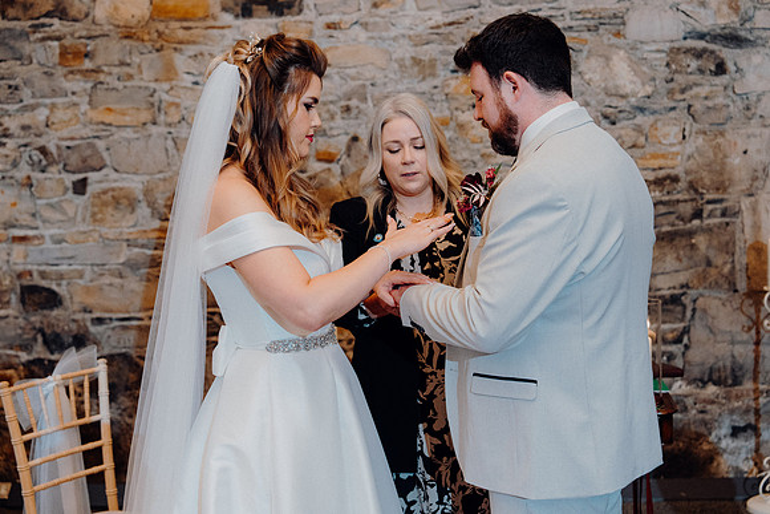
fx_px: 1134
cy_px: 257
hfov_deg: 37.5
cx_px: 385
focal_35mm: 53
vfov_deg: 25.5
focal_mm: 53
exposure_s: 1/200
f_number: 3.5
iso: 2500
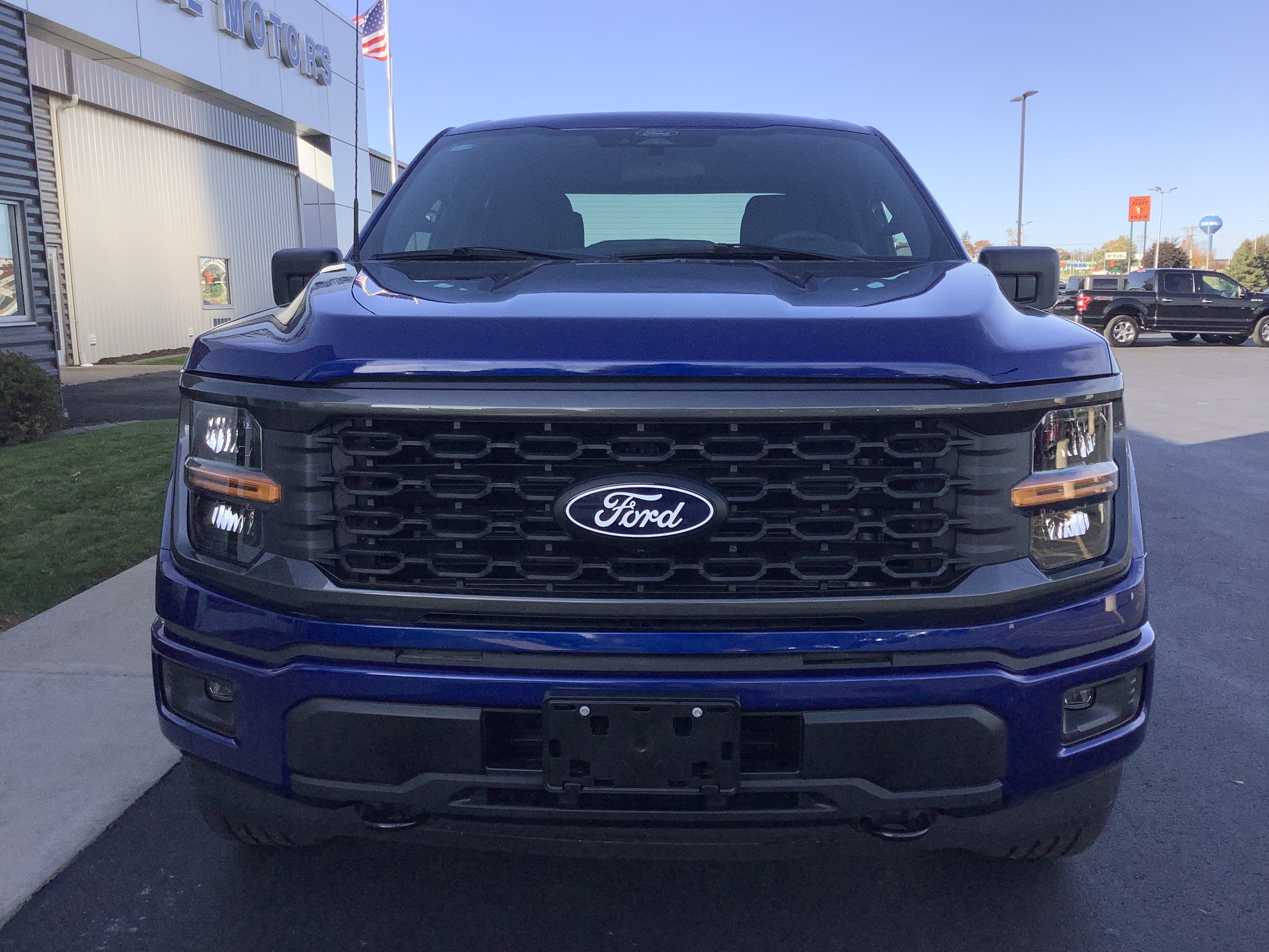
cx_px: 634
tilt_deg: -10.2
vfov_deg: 45.4
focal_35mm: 31
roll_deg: +1.3
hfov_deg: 58.4
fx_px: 1136
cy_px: 476
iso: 25
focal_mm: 3.3
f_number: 2.4
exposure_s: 1/1148
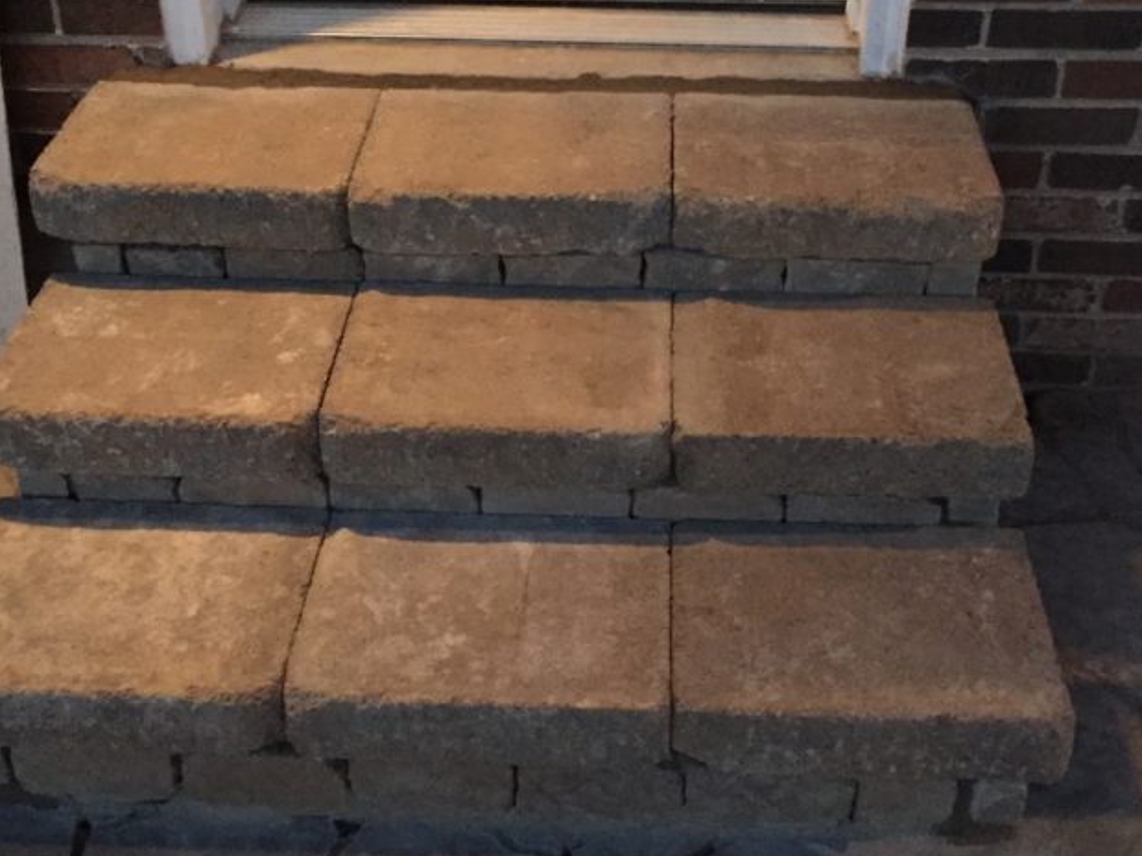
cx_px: 557
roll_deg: +0.2
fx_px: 1583
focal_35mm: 48
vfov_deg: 30.2
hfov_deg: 39.7
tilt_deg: -31.7
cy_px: 334
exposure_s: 1/15
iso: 640
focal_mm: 4.15
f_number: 2.2
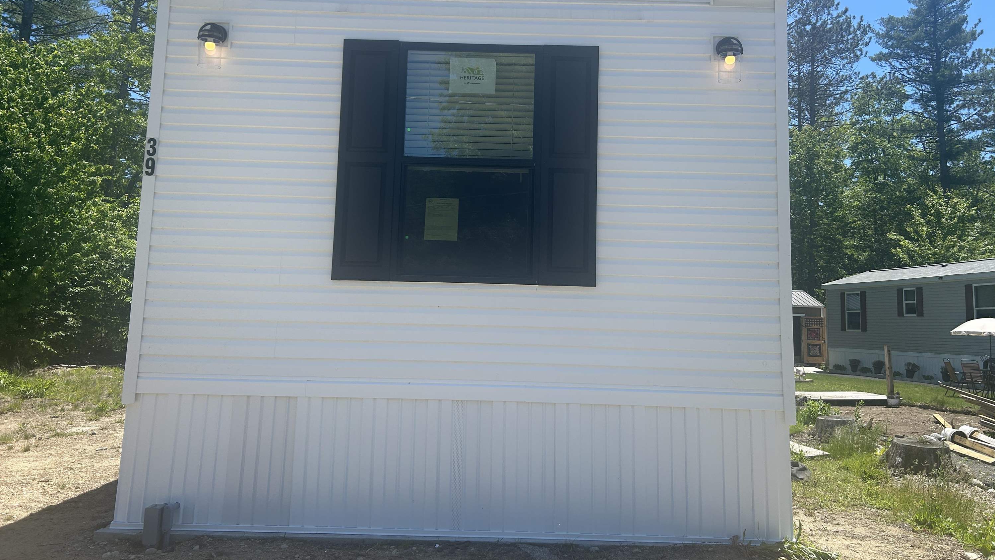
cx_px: 499
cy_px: 222
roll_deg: -0.7
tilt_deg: +6.0
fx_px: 765
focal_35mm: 29
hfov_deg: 66.1
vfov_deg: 40.0
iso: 50
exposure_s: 1/3077
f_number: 1.5
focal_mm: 5.7
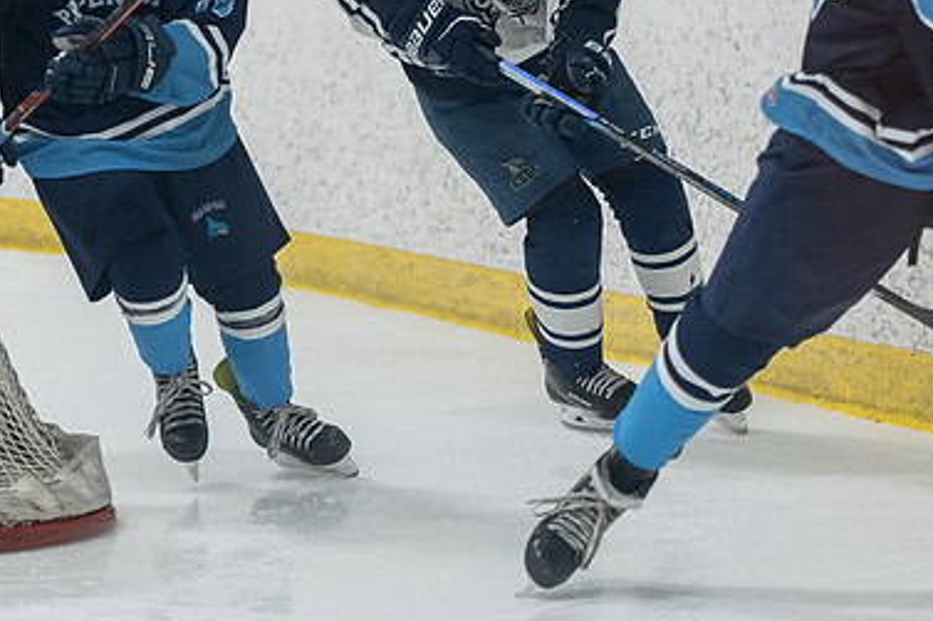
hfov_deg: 8.2
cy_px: 28
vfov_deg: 5.5
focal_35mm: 250
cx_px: 457
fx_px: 6476
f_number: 2.8
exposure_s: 1/1000
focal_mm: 116
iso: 2500
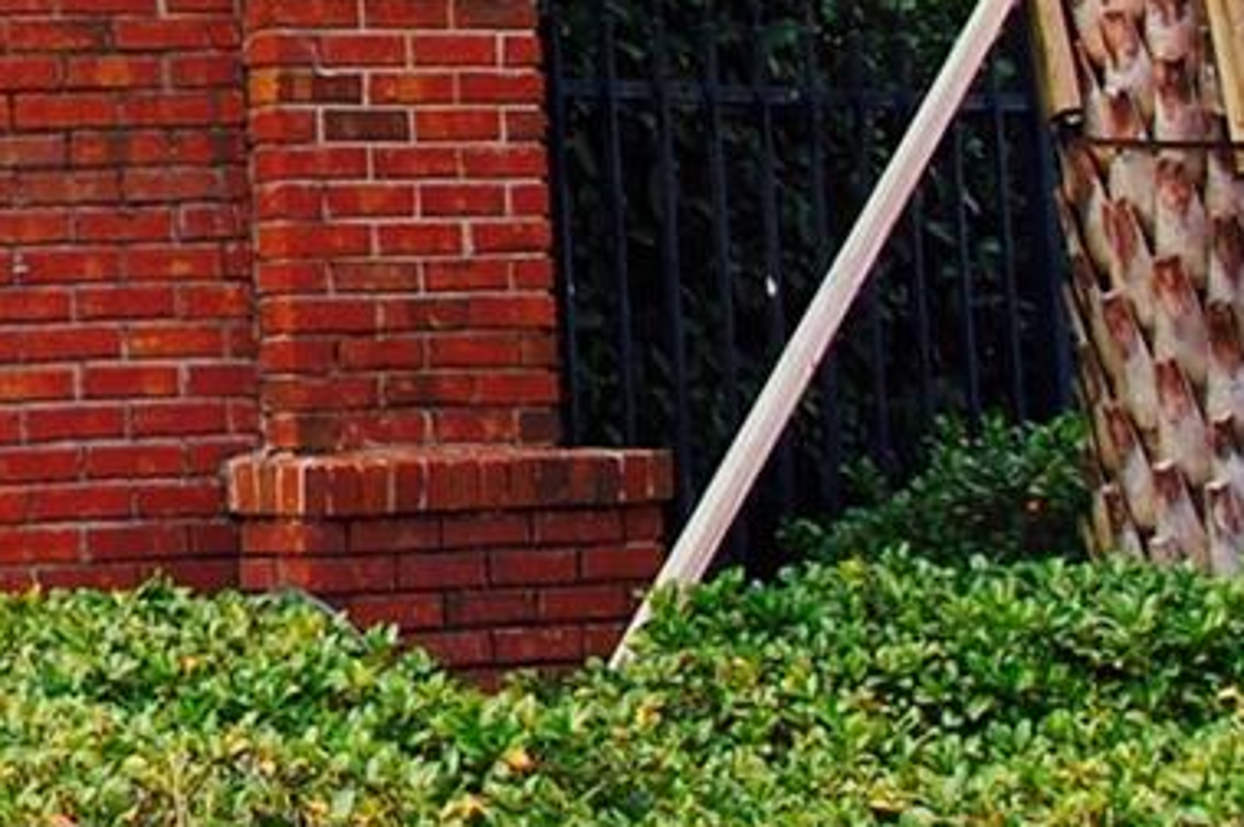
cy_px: -330
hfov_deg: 12.9
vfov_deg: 8.8
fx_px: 5248
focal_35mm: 152
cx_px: -528
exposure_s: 1/250
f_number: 8
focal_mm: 24
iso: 200
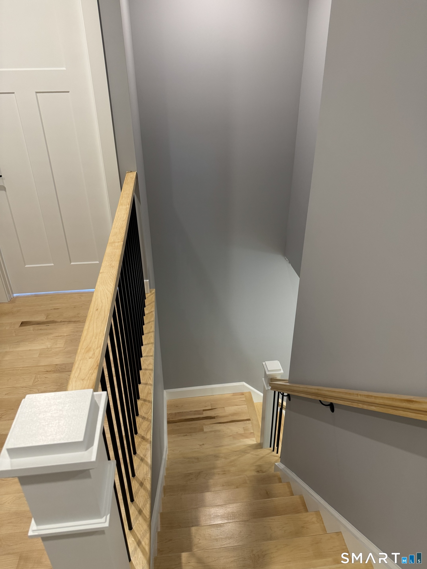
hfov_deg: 56.8
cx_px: 214
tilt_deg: -29.3
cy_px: 284
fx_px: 395
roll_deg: +1.9
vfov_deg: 71.6
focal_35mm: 24
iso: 160
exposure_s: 1/60
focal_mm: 6.76
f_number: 1.78
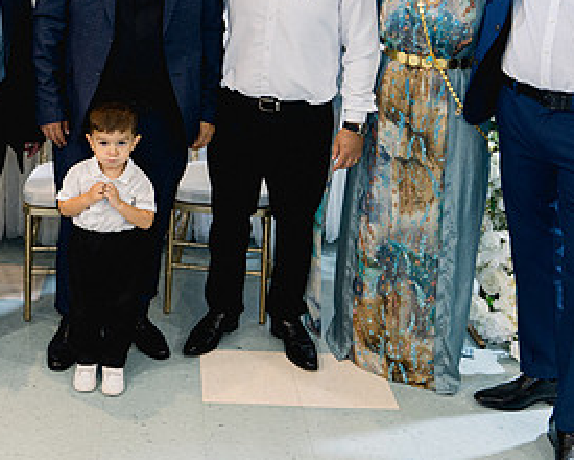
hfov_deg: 37.1
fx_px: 832
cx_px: 140
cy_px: 76
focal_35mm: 49
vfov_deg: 29.9
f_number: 2.8
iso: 800
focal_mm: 24
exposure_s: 1/160
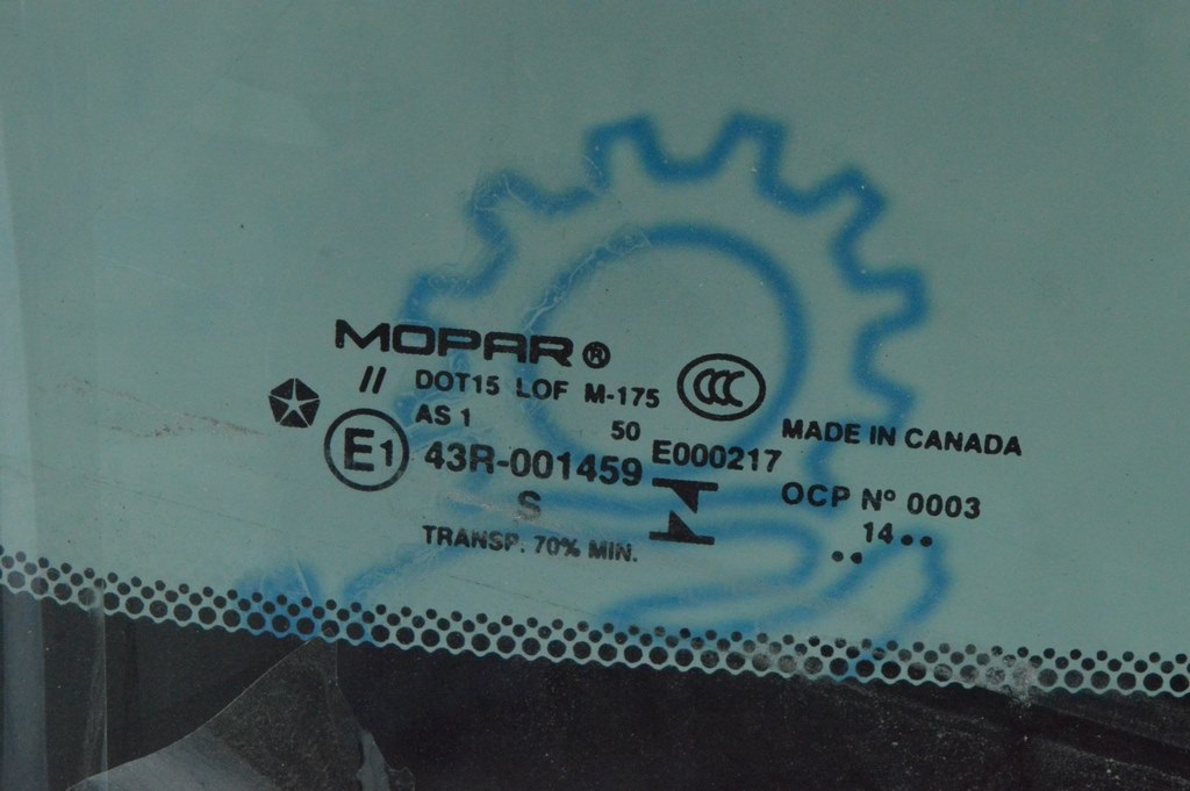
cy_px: 396
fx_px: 2725
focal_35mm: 82
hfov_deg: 24.6
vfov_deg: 16.5
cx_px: 595
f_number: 16
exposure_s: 1/80
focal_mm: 55
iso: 6400
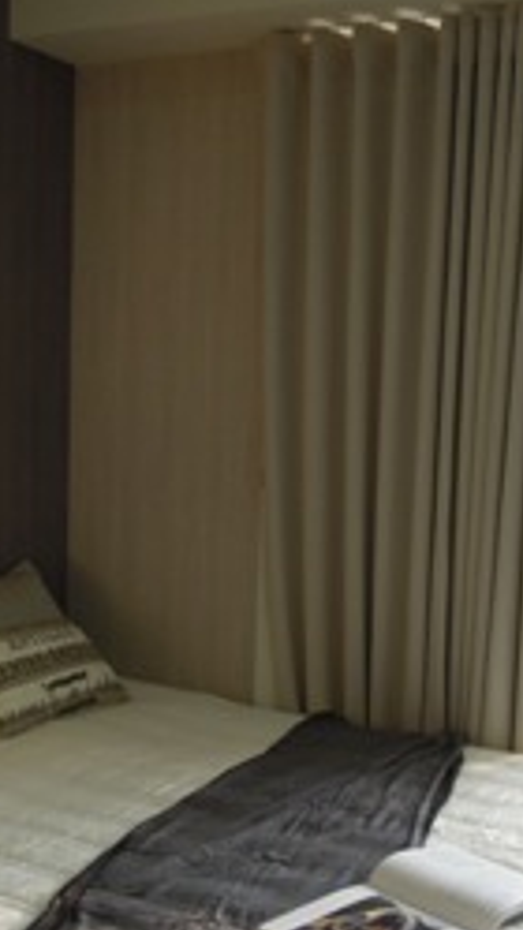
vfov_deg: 43.3
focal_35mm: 47
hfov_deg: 25.4
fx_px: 1159
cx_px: 325
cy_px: 601
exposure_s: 1/160
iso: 160
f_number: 2.8
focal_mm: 4.3
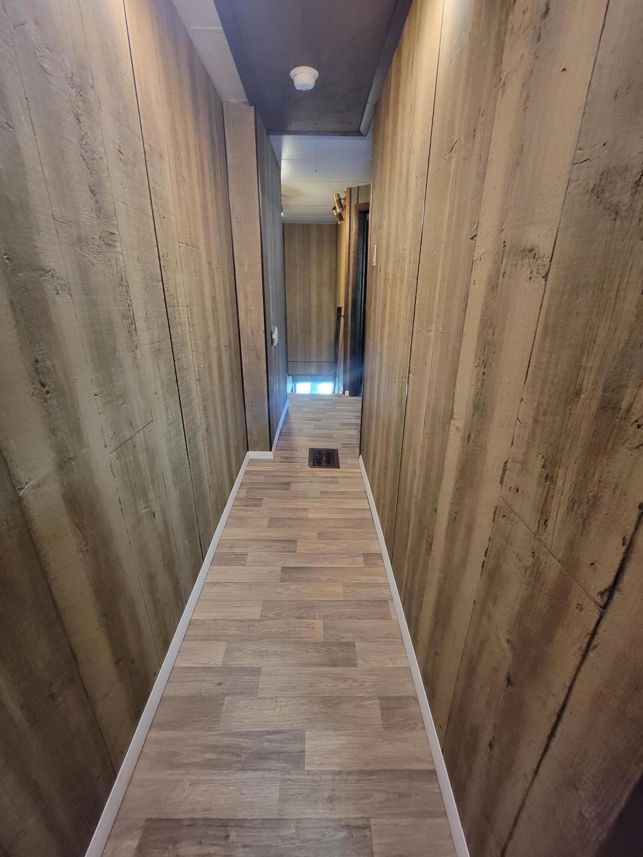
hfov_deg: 89.9
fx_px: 322
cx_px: 322
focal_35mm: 13
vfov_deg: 106.2
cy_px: 428
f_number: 2.2
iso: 640
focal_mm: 2.2
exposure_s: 1/30
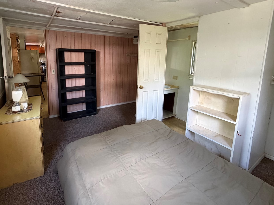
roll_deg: +0.0
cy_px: 77
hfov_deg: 87.2
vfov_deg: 70.5
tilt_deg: -8.7
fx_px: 142
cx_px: 117
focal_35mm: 18
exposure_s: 1/60
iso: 320
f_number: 2.2
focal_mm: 2.22
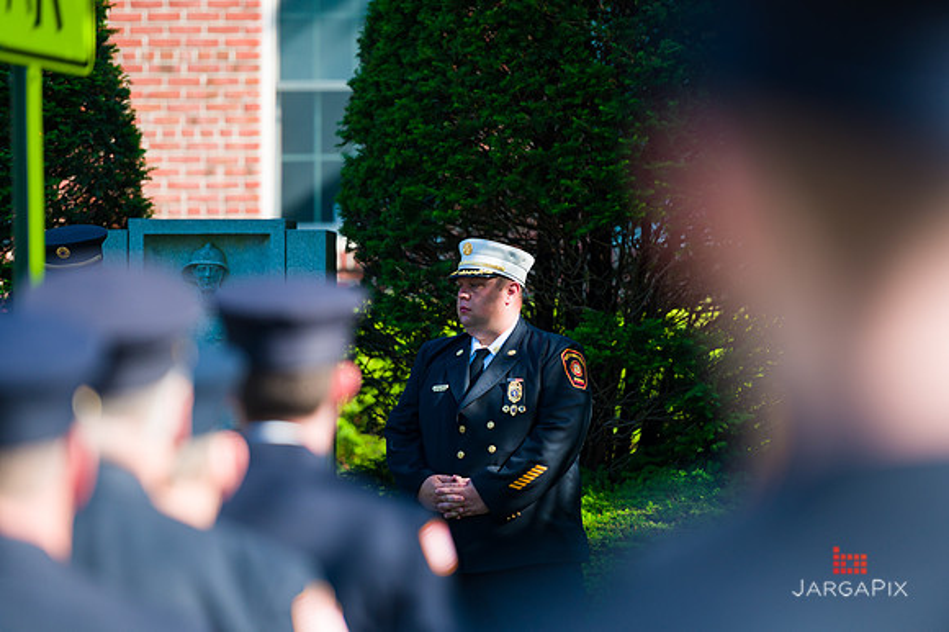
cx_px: 474
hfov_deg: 10.3
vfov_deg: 6.9
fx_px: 5269
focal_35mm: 200
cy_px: 316
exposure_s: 1/1250
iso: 200
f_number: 3.2
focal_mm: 200
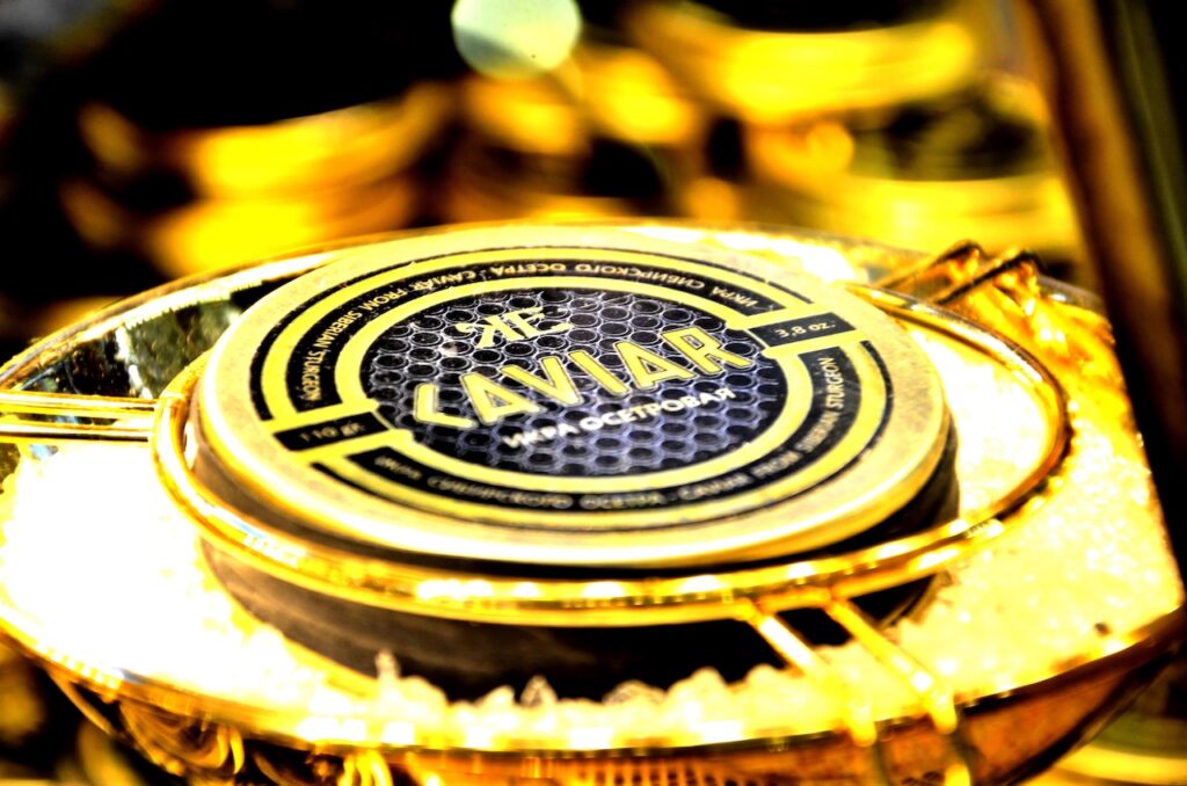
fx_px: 5182
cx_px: 594
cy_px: 393
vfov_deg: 8.7
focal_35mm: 158
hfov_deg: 13.1
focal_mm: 105
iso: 500
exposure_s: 1/10
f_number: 5.6
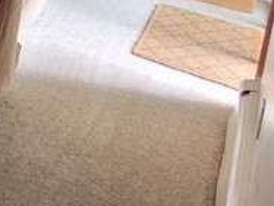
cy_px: -168
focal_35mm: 71
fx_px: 563
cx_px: -325
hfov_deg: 16.8
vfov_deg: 17.0
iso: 320
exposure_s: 1/30
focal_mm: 1.74
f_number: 2.2
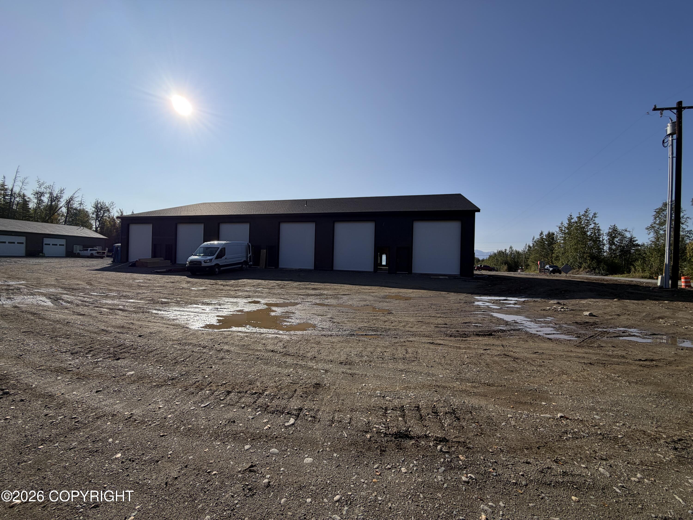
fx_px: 280
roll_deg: -0.6
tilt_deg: +0.0
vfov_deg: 85.7
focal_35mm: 14
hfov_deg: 102.1
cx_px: 346
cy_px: 260
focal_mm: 2.22
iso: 20
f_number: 2.2
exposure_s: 1/1399
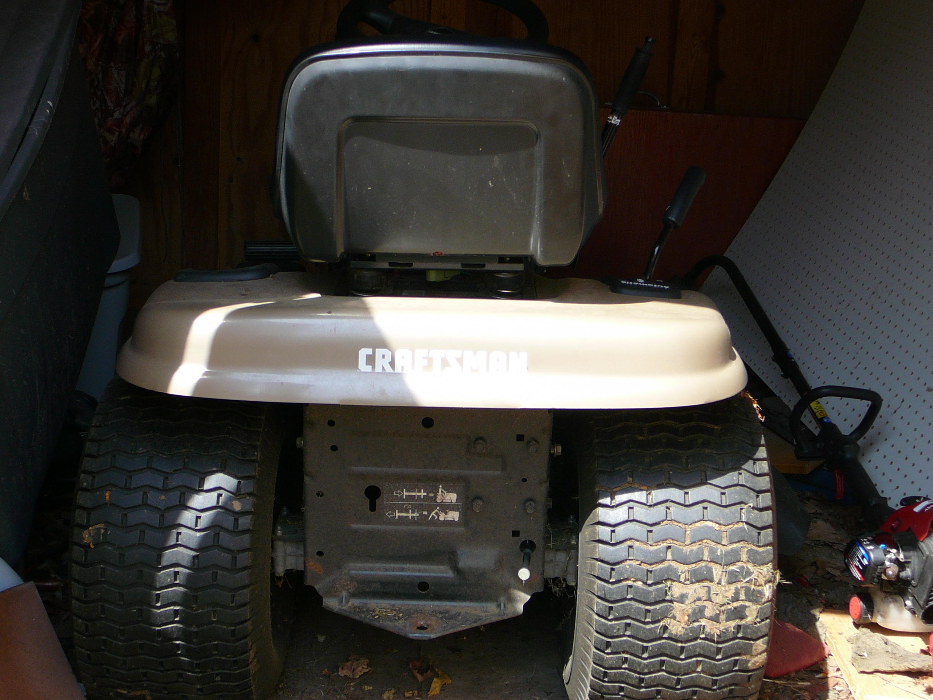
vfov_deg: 26.6
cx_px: 466
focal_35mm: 55
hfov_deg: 34.9
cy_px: 350
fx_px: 1482
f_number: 3.5
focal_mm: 8.2
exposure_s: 1/200
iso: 80
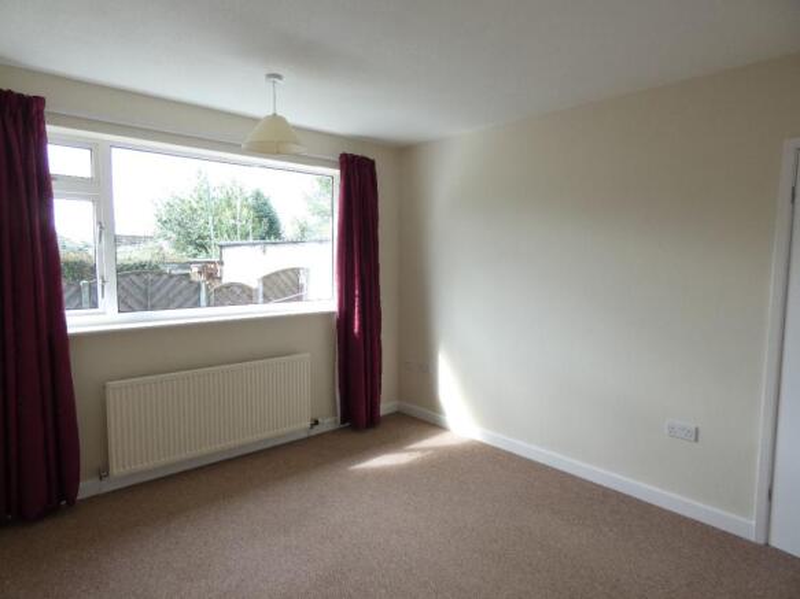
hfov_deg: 81.8
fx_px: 462
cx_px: 400
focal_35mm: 20
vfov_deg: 66.0
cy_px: 300
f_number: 2.8
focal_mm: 3.6
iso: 80
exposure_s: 1/80
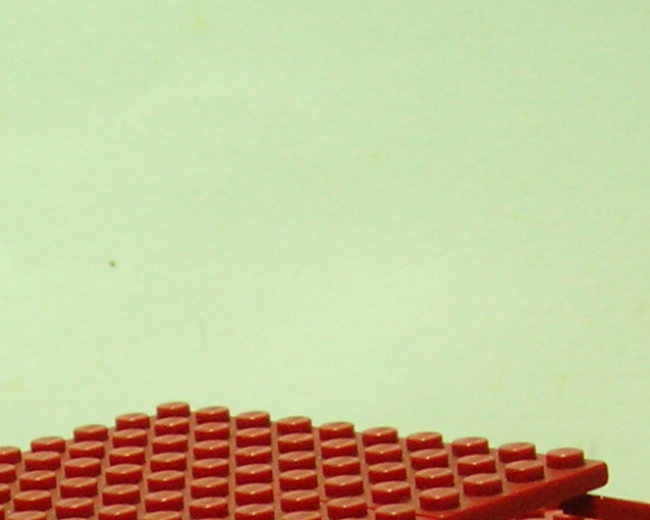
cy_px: 779
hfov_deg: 12.0
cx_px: 189
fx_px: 3096
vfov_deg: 9.3
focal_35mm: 161
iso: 142
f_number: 3.2
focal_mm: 7.7
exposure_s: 1/4.9
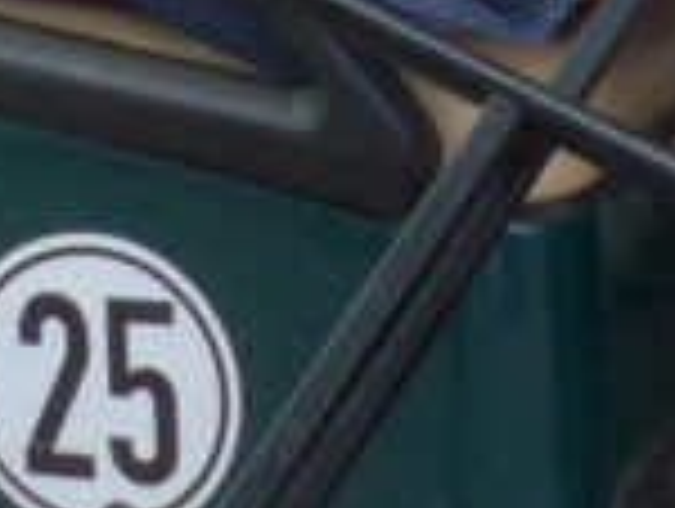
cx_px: 724
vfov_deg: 7.2
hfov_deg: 9.8
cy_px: -508
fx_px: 3906
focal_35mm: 200
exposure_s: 1/500
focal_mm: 4.5
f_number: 4
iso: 100
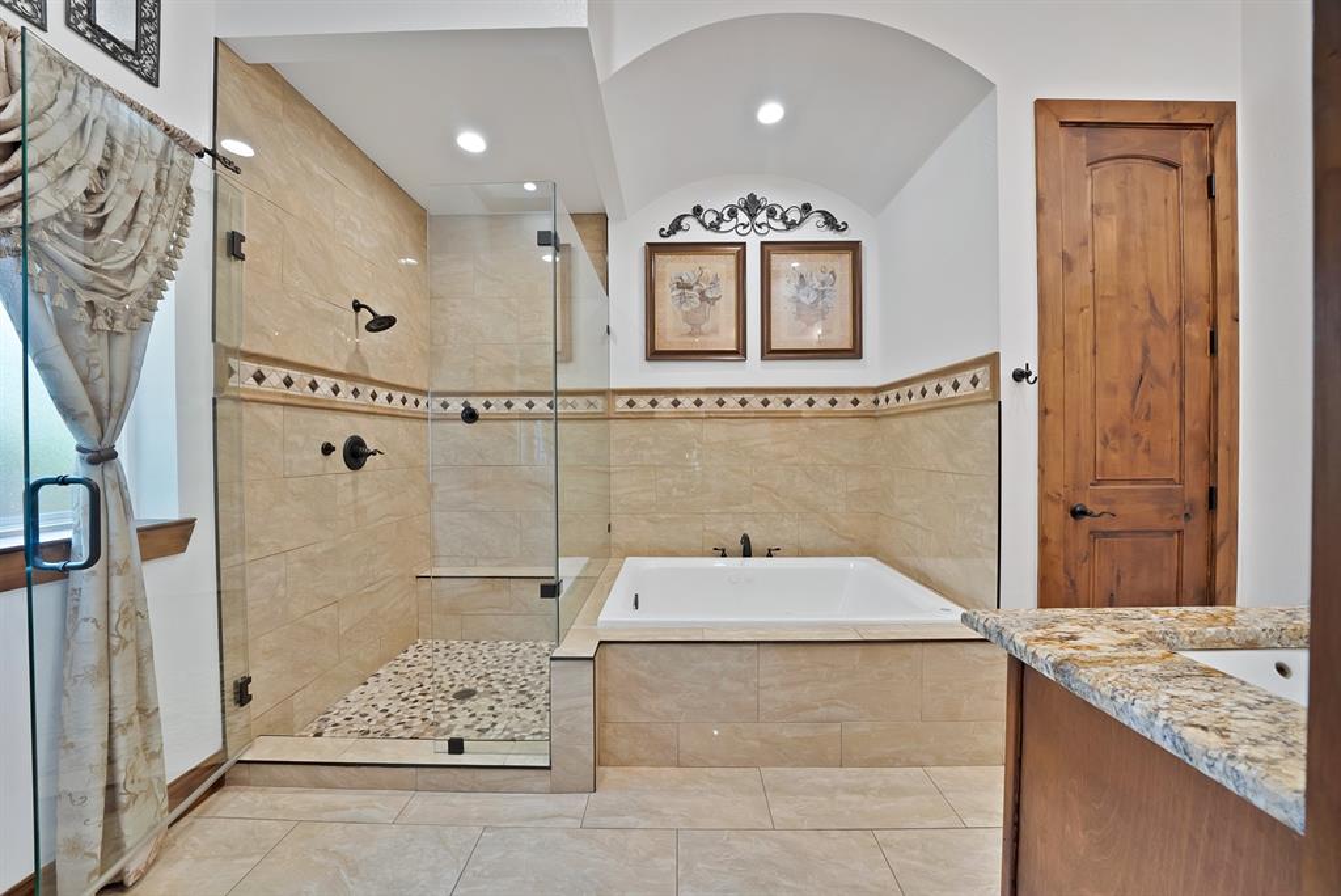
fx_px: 447
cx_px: 670
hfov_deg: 112.6
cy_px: 448
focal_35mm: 12
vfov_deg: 90.1
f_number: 9
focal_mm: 12
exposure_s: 1/2.5
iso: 640
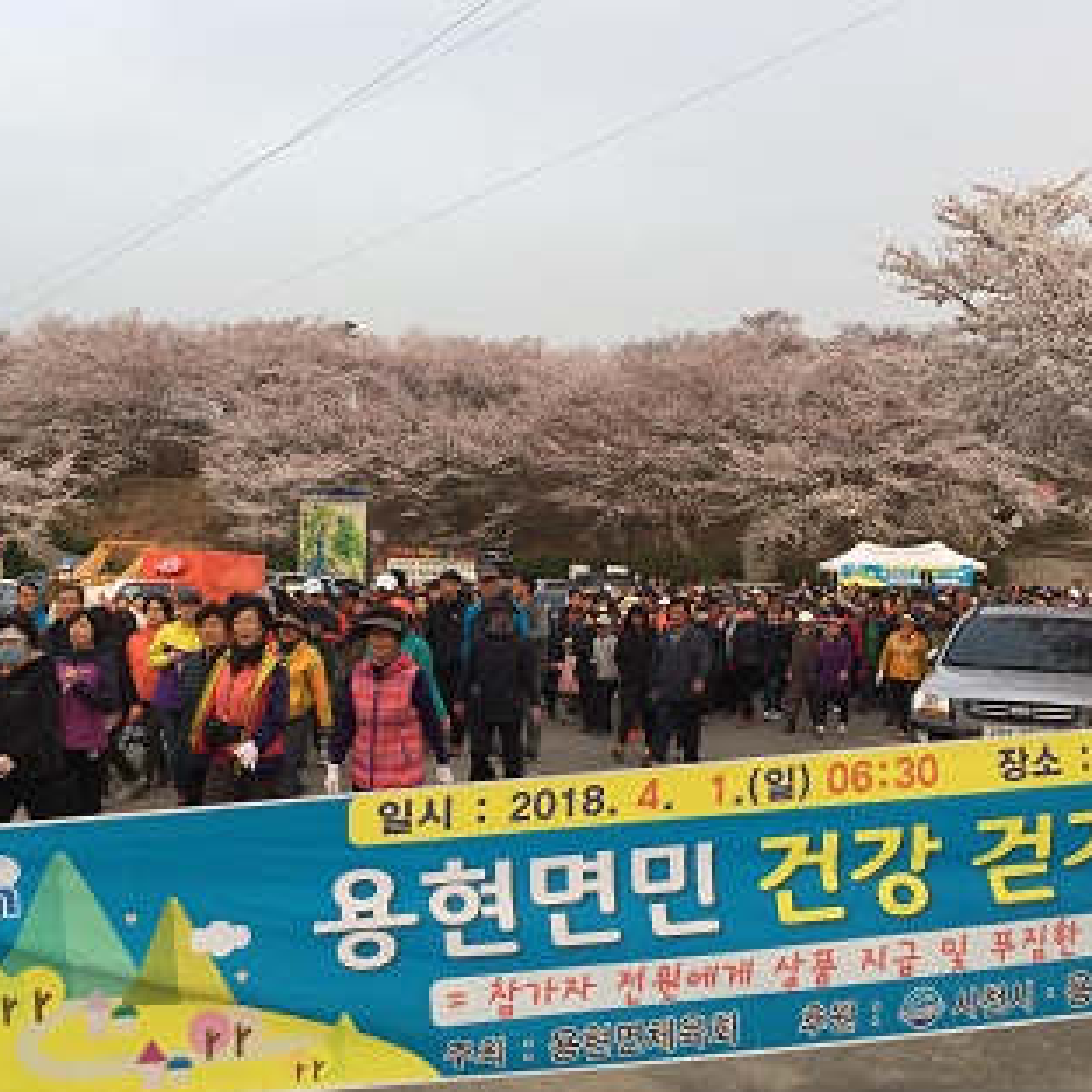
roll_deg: -1.3
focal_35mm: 41
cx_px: 492
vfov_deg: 40.8
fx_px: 1463
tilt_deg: -3.8
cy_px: 626
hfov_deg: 40.9
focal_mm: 4.15
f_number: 2.2
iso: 32
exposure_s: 1/120
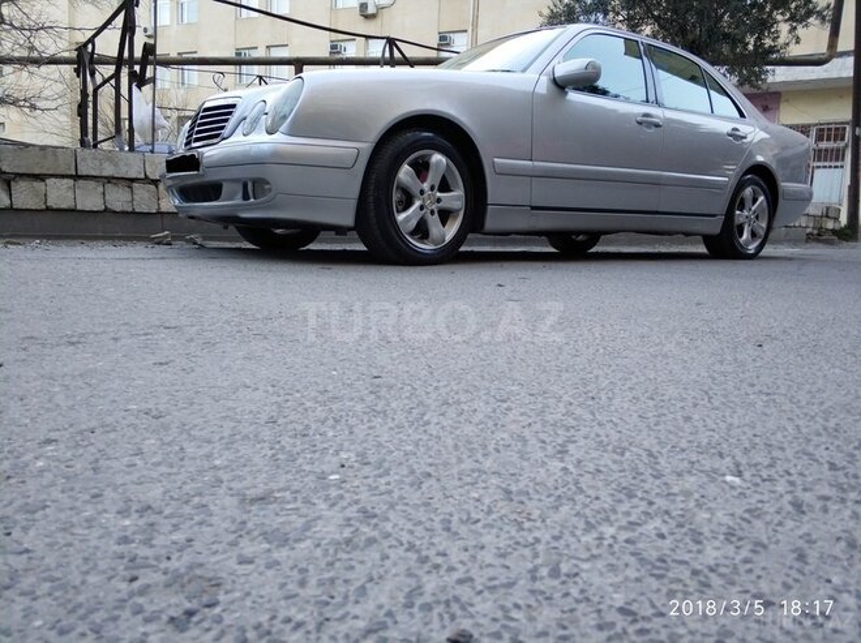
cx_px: 430
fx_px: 671
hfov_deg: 65.4
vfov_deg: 51.2
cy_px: 322
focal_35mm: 27
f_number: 1.8
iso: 200
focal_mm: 3.82
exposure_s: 1/50
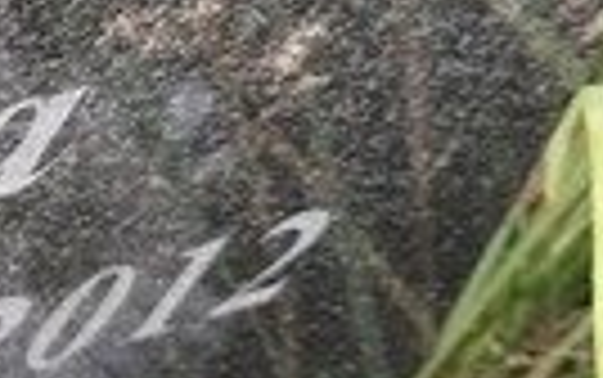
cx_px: -648
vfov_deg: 8.6
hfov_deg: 12.1
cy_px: 40
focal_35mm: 152
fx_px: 2500
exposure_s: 1/50
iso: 100
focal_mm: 5.31
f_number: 1.7
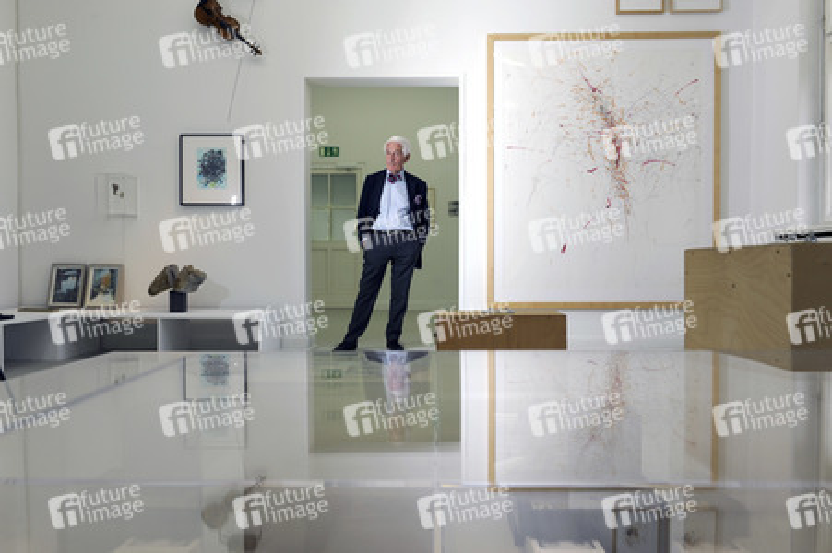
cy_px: 276
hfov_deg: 58.8
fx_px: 739
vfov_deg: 41.1
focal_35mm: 32
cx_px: 416
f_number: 6.3
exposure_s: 1/160
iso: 400
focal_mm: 32
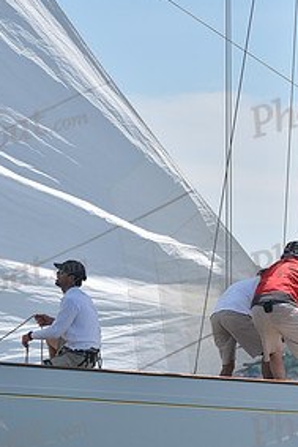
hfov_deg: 3.4
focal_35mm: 410
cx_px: 169
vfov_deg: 5.0
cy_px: 347
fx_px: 5084
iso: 250
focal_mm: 200
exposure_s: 1/1600
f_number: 5
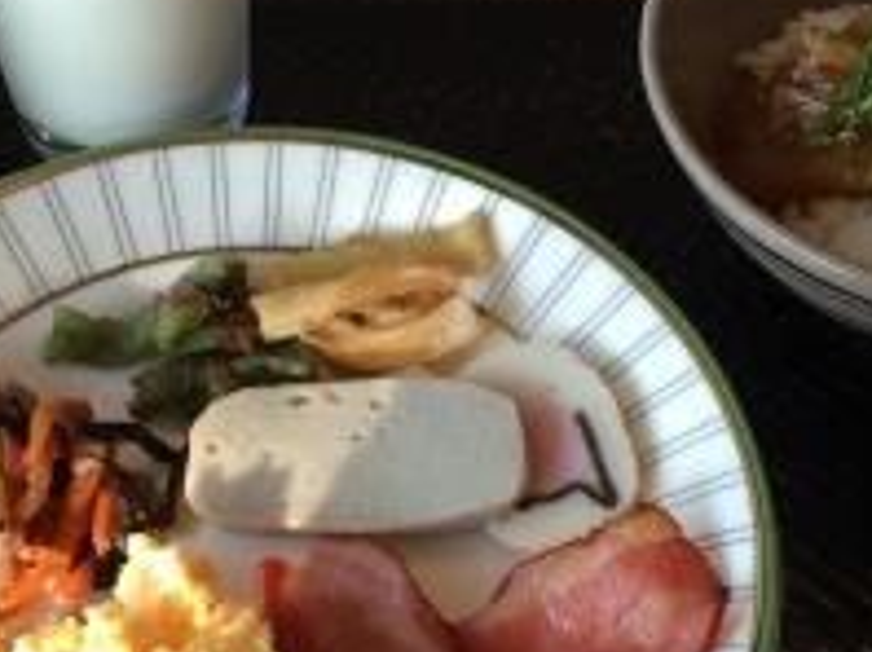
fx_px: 1711
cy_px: 392
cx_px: 405
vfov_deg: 21.5
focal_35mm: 68
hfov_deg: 28.6
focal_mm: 4.12
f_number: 2.2
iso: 40
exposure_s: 1/120
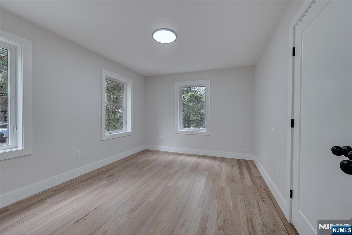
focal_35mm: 14
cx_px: 176
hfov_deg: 104.2
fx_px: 137
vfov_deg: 81.2
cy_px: 118
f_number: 8
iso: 400
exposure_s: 1/40
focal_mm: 14
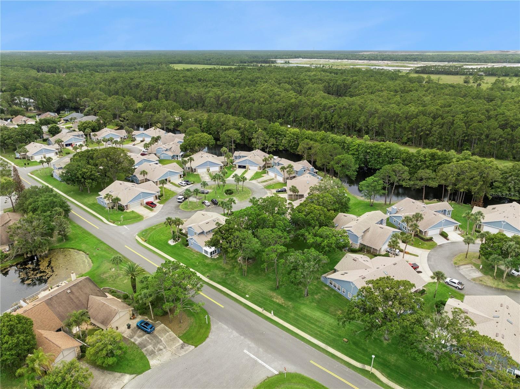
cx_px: 260
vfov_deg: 56.7
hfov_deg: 71.6
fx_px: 360
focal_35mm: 24
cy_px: 194
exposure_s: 1/160
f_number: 2.8
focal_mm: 12.3
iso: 100
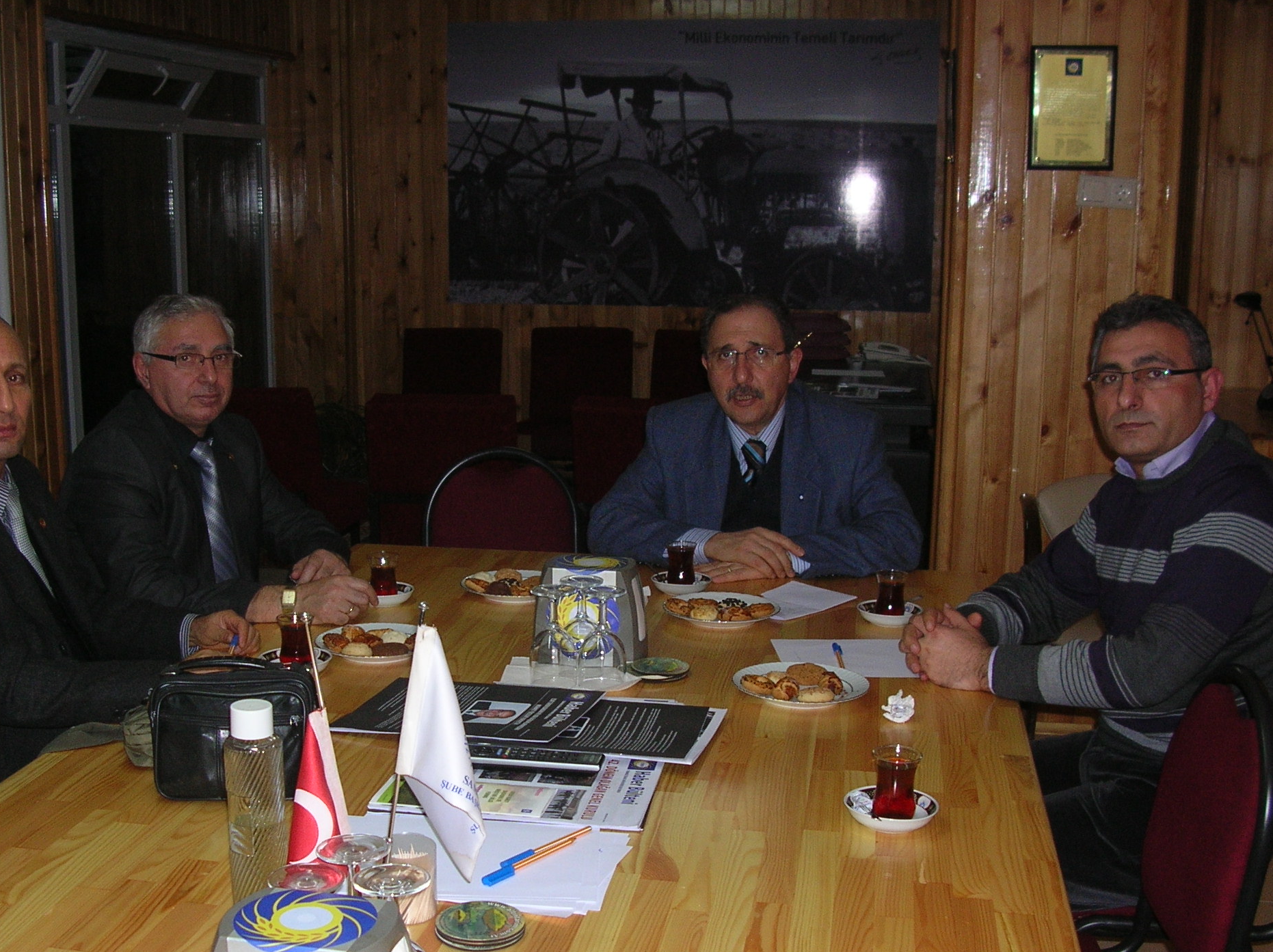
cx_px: 576
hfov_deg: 43.8
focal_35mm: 43
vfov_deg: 33.5
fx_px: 1580
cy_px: 561
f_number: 2.8
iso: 69
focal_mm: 5.8
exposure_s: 1/60.1
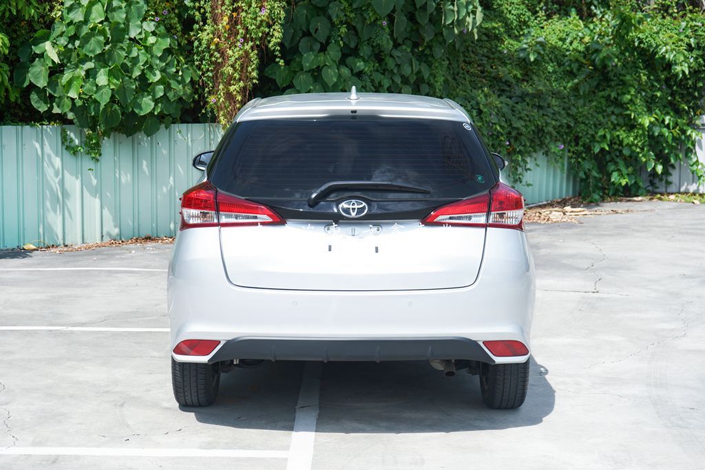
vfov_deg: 24.2
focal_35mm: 56
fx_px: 1097
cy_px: 235
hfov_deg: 35.6
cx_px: 352
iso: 100
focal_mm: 56
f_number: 8
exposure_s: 1/200
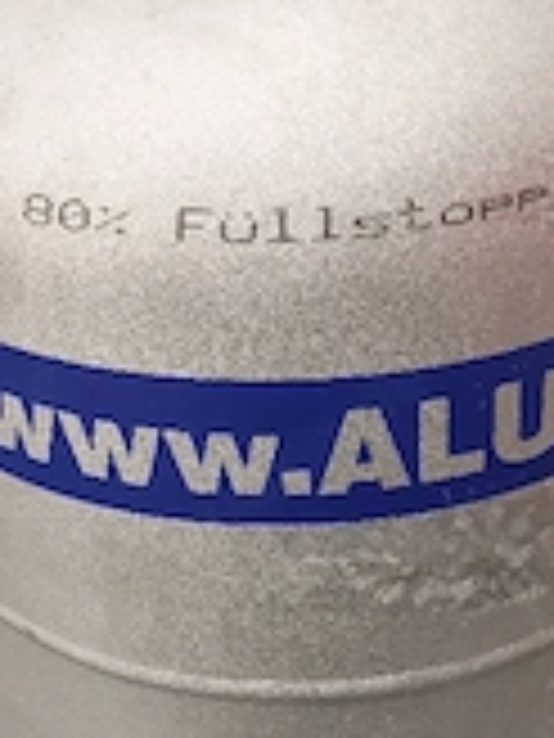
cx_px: 351
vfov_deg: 31.4
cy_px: 500
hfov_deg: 24.0
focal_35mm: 61
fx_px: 1302
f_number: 1.8
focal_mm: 5.23
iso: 80
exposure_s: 1/100
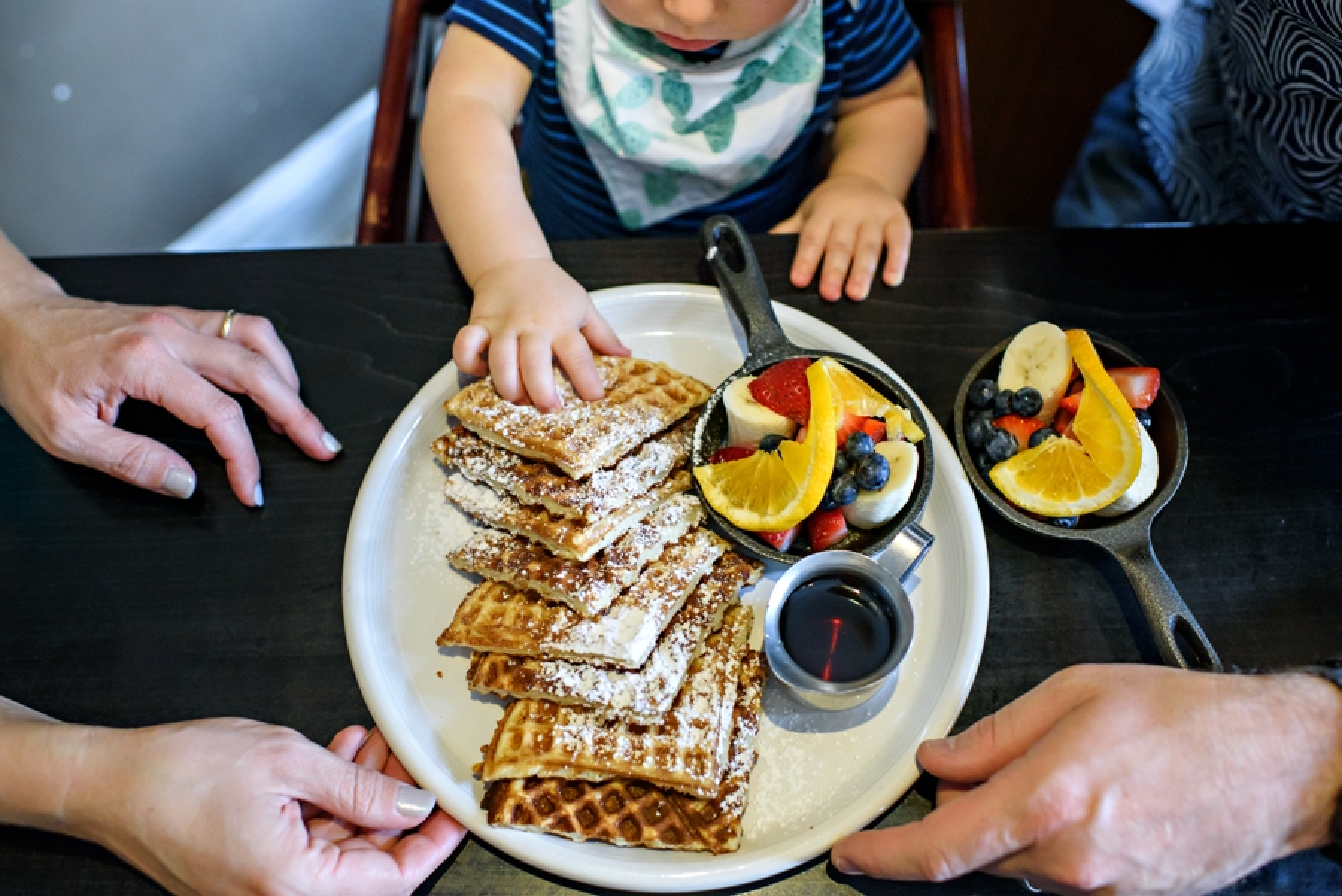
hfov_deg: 54.4
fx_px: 1305
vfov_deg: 37.9
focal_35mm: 35
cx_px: 671
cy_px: 448
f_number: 2.8
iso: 3200
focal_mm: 35
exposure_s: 1/640
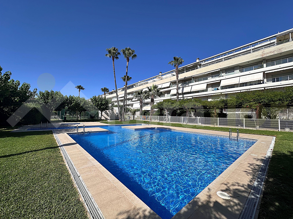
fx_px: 119
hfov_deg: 102.1
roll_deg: -1.4
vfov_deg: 85.7
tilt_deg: +3.2
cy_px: 110
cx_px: 146
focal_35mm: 14
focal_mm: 2.22
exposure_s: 1/3509
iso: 50
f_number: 2.2
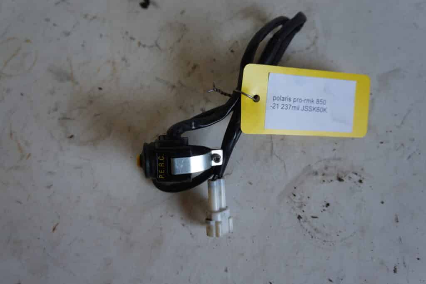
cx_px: 213
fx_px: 373
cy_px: 142
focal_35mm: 32
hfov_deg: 59.5
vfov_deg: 41.7
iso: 160
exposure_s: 1/60
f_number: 4
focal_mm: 21
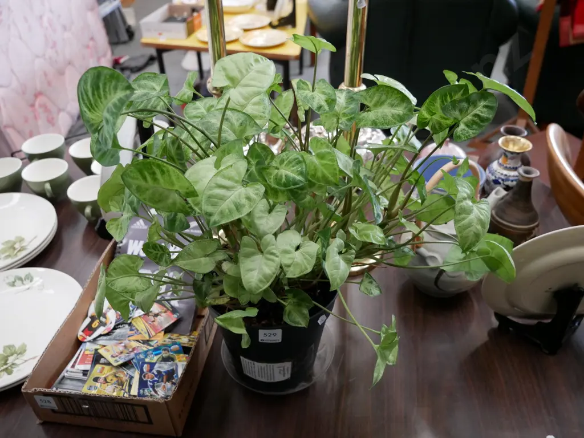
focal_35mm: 34
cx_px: 292
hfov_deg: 54.0
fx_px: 574
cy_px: 219
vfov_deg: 41.8
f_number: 4
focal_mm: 17
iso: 1600
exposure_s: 1/60
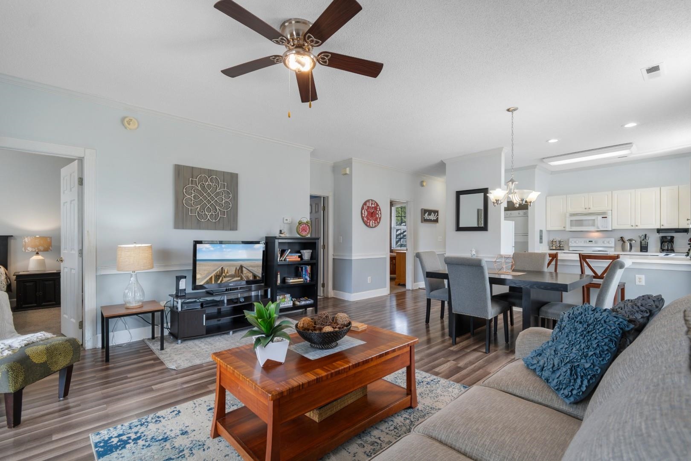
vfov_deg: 77.3
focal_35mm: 15
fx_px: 288
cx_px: 346
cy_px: 230
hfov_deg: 100.4
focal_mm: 10
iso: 100
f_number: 4.5
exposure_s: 1/30
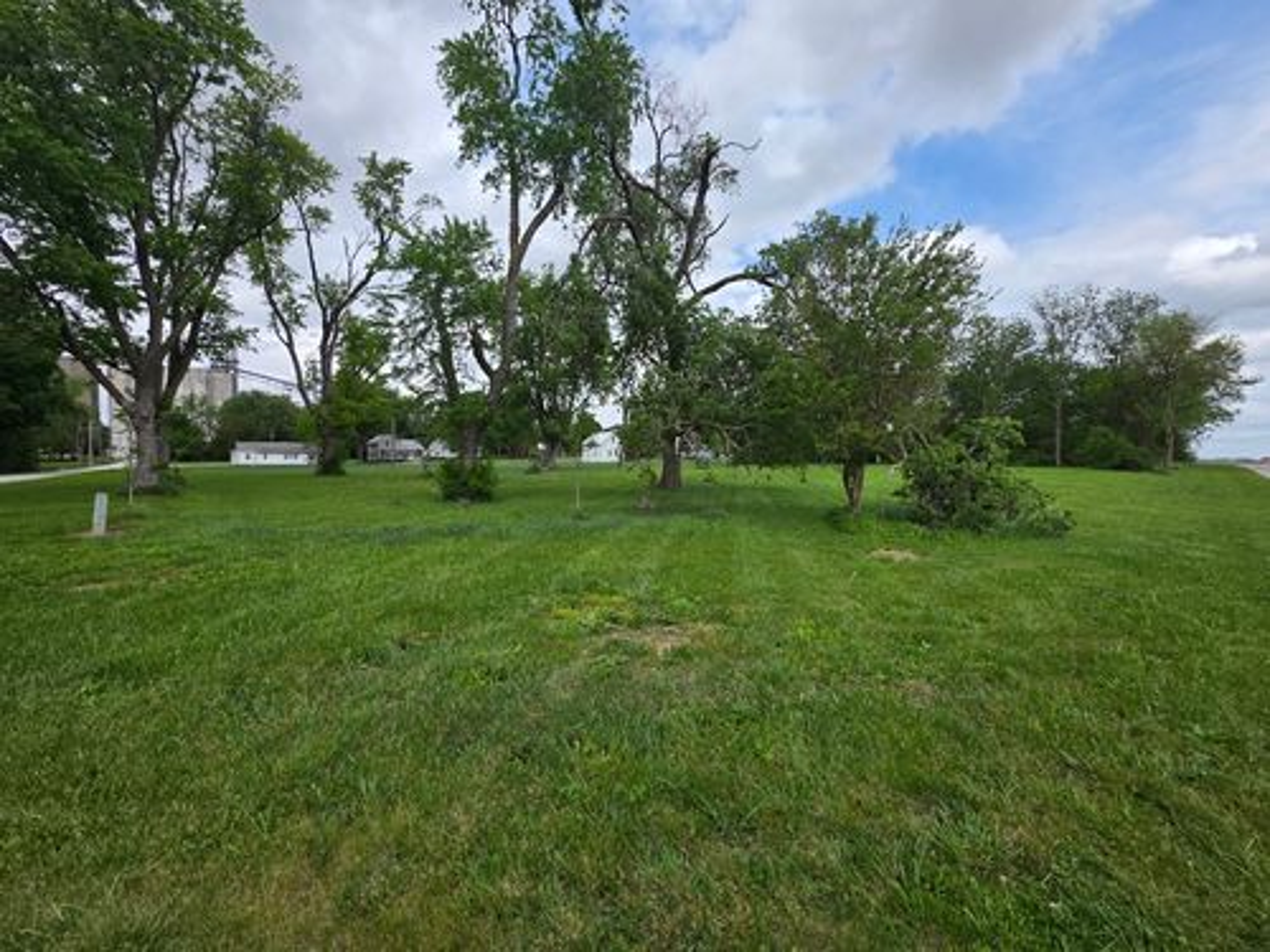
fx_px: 477
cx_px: 635
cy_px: 476
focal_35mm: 13
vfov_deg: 89.9
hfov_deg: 106.2
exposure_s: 1/1829
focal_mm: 2.2
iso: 40
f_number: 1.9
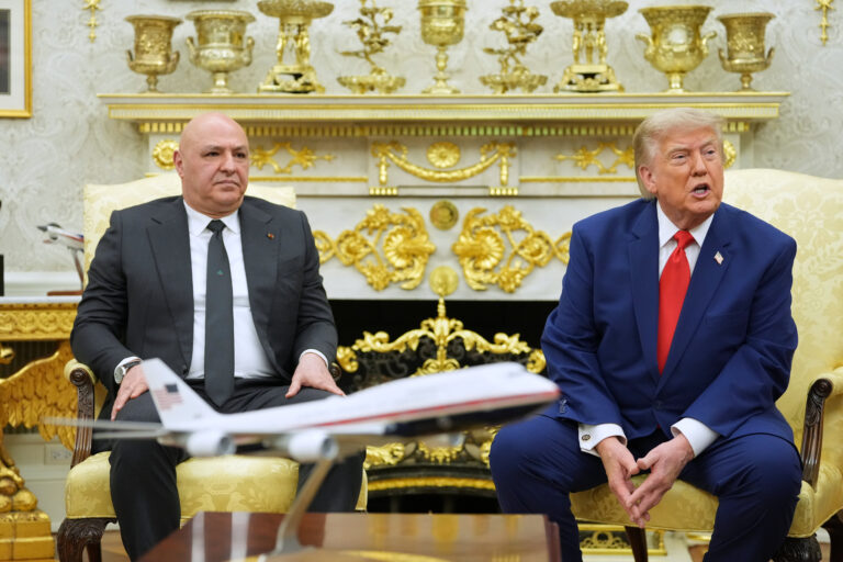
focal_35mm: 70
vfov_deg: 19.5
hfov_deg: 28.8
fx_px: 1639
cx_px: 422
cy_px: 281
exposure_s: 1/500
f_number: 2.8
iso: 3200
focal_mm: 70
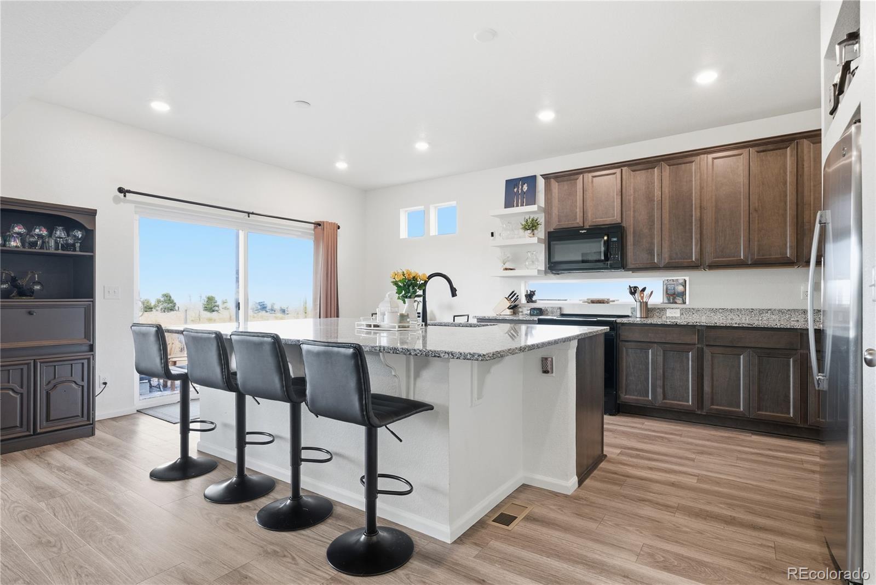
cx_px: 438
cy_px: 292
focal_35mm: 17
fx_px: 414
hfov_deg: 93.2
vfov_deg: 70.5
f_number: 8
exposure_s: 1/6
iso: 500
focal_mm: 17
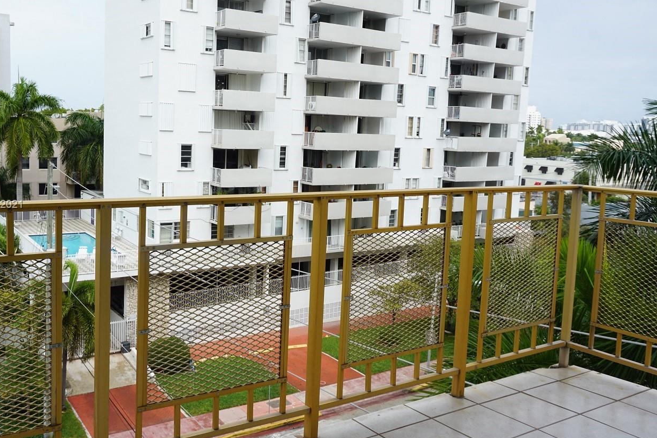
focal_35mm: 35
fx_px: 632
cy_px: 205
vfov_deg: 38.3
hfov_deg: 54.6
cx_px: 265
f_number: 10
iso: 100
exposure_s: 1/100
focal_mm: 19
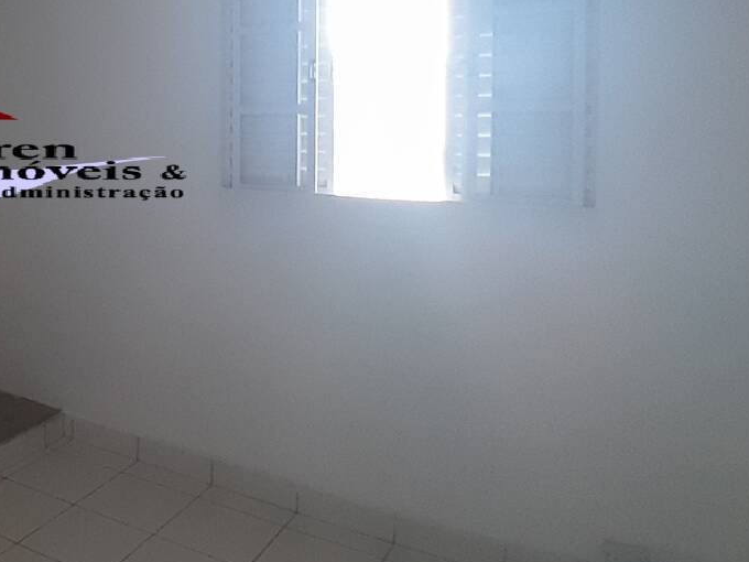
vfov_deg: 38.8
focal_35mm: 36
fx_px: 779
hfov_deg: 44.7
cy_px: 151
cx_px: 23
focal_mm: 1.46
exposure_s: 1/20
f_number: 2.2
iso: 320
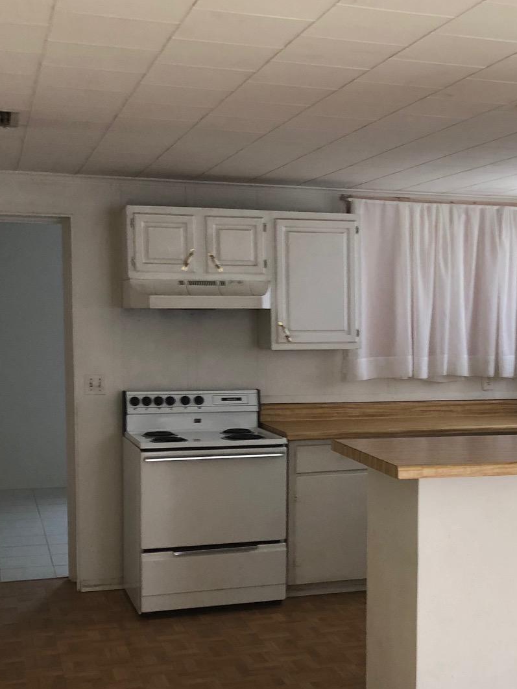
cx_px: 400
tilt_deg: -5.9
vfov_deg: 34.9
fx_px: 1095
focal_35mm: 55
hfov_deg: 26.2
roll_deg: -0.3
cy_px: 404
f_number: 1.8
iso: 40
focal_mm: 3.99
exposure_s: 1/17
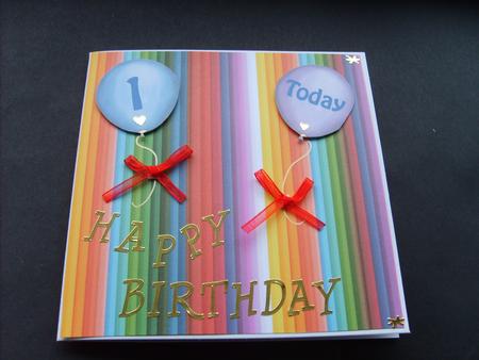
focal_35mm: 35
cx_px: 240
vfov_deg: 40.7
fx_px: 485
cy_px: 180
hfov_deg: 52.6
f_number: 2.8
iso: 56
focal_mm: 5.8
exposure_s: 1/30
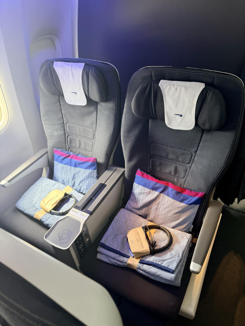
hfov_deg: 56.8
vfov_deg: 71.6
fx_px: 226
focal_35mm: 24
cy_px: 163
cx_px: 122
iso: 160
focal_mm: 6.8
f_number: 1.8
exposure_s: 1/112
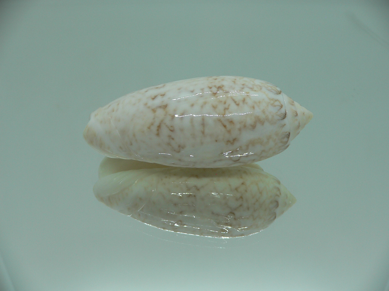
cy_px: 146
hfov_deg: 52.6
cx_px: 194
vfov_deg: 40.7
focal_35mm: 35
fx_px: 393
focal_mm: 4.6
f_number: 2.8
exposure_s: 1/60
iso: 80
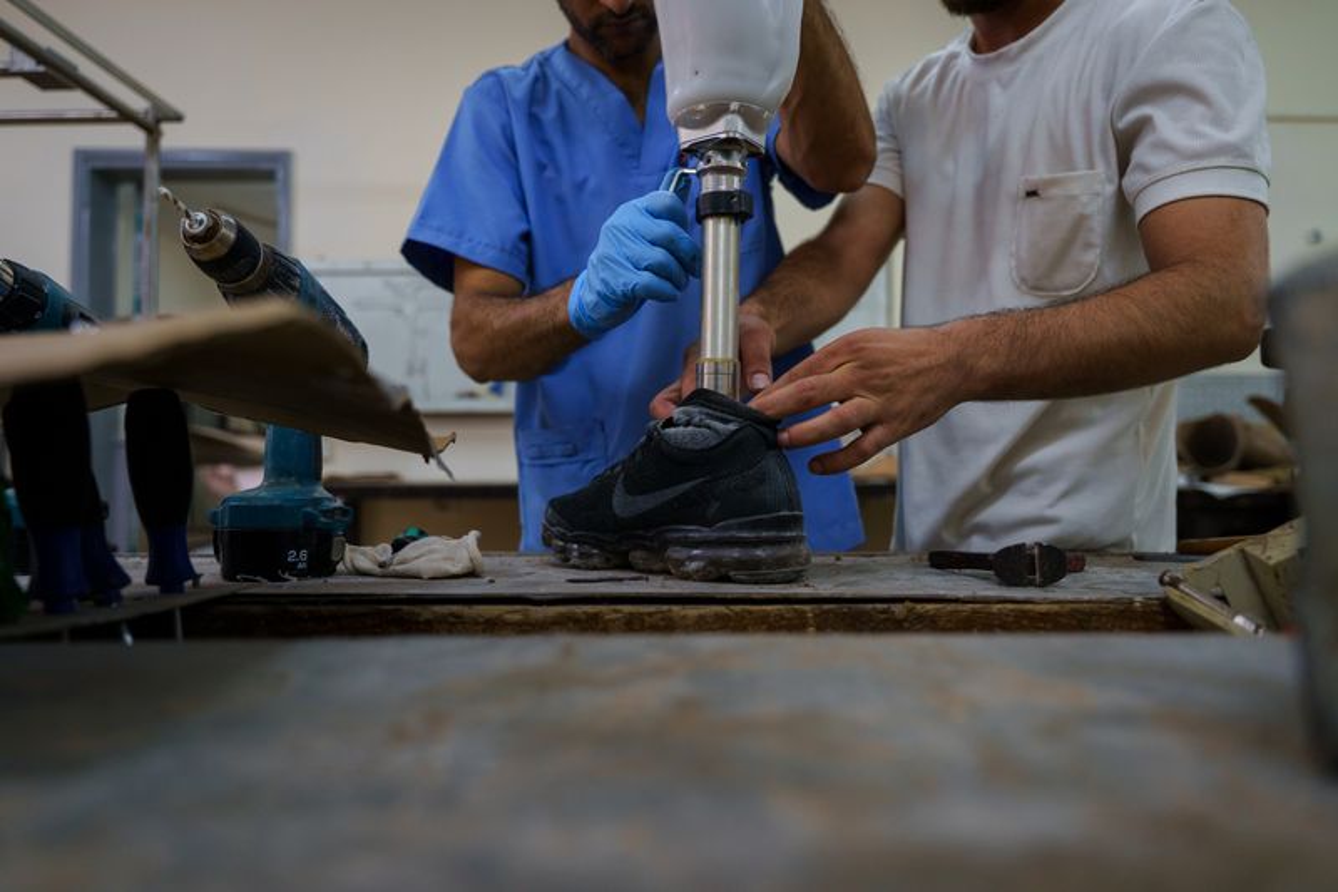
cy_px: 446
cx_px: 669
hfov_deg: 70.2
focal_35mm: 26
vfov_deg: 50.2
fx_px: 952
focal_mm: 24
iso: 1000
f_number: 2.8
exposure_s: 1/320
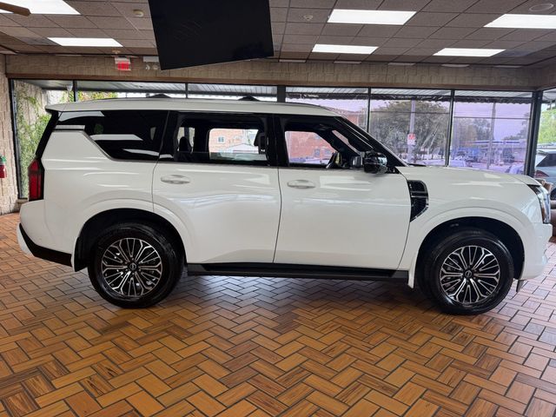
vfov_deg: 56.8
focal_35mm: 24
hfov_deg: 71.6
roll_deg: -0.8
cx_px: 278
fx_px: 385
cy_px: 208
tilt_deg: -8.4
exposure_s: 1/204
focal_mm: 6.76
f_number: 1.78
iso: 80
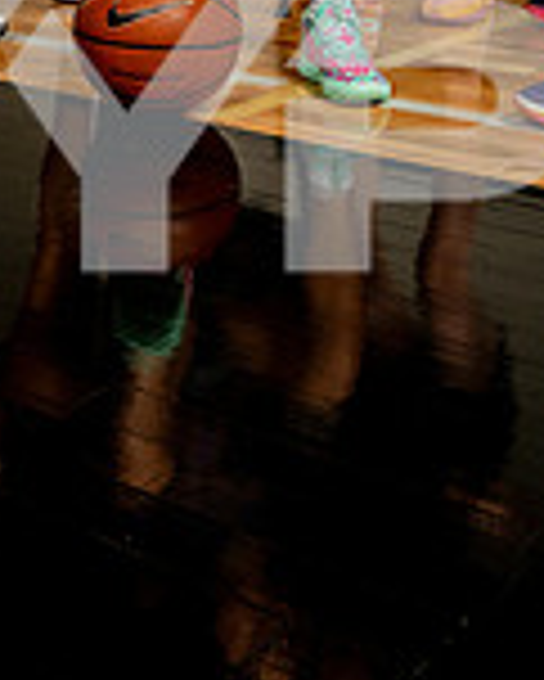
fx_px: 1347
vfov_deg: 24.9
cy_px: -180
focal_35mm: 67
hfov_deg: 22.8
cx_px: 243
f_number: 8
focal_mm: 24
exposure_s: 1/500
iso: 250
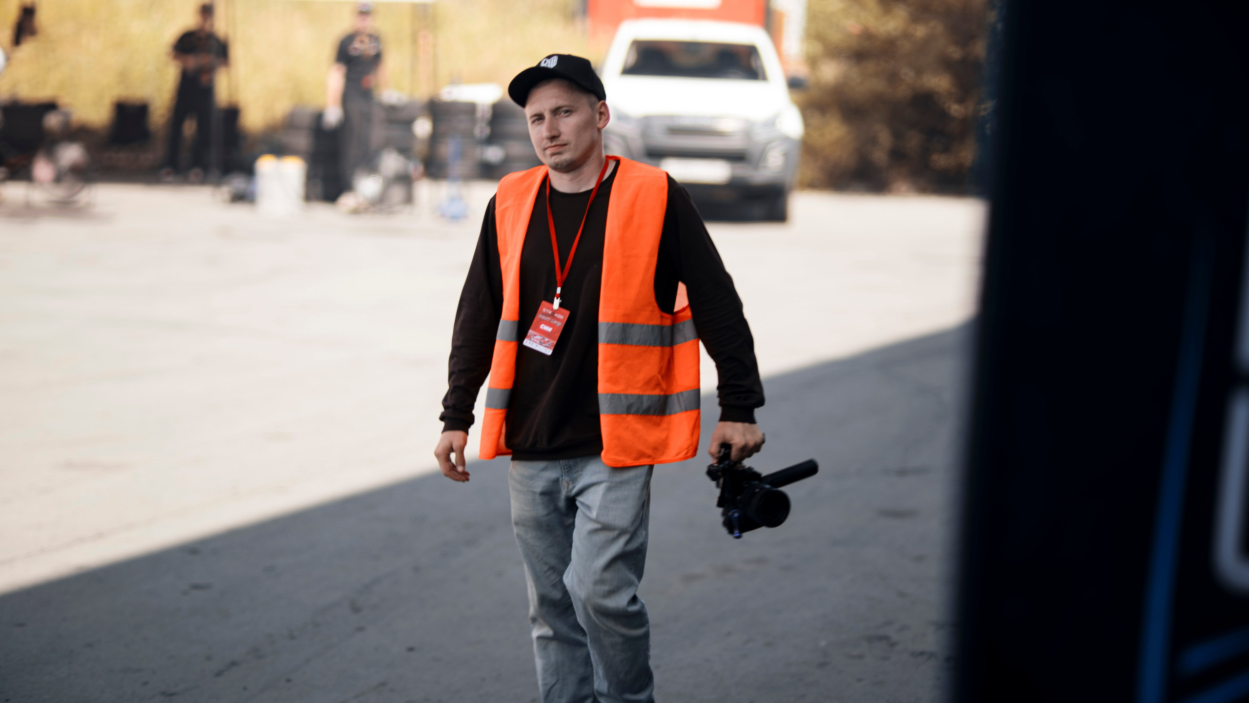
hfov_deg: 23.5
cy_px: 340
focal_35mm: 91
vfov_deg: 13.3
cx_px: 625
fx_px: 3005
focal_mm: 85
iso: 100
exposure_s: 1/160
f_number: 1.8
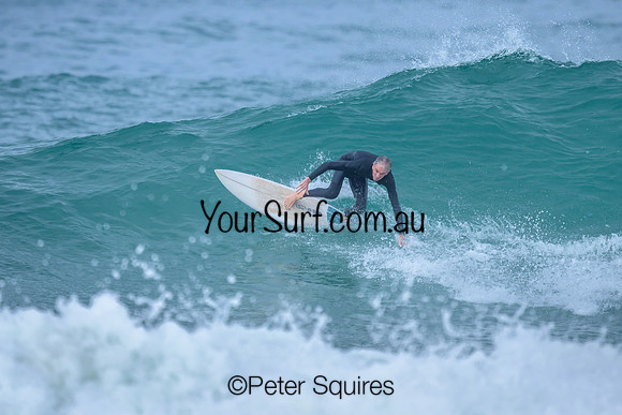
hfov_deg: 1.9
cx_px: 336
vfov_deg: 1.3
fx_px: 19003
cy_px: 130
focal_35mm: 1100
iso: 560
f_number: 6.3
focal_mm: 800
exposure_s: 1/2500
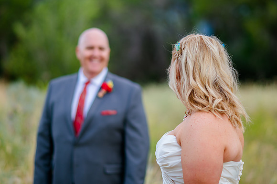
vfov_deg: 10.2
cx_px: 147
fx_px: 1031
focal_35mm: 134
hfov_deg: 15.3
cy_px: 80
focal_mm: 105
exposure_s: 1/250
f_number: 2
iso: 125
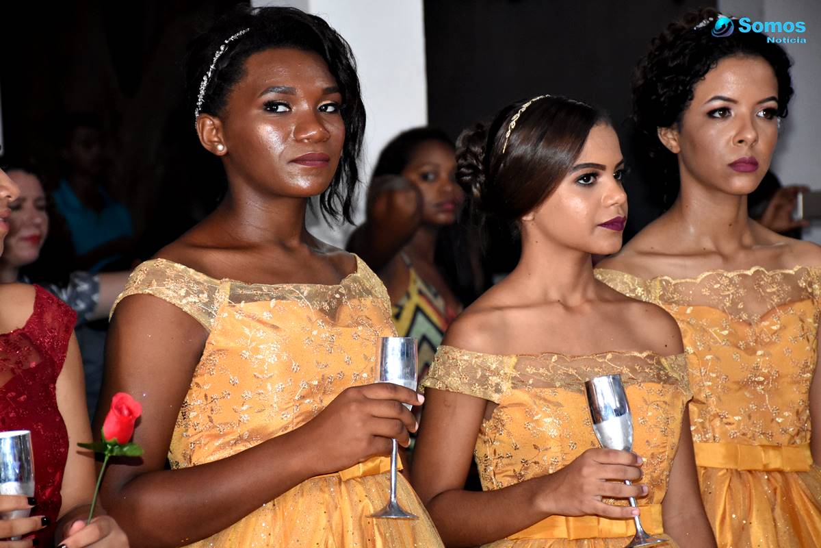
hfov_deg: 13.7
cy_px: 274
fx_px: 3421
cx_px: 410
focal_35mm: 150
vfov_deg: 9.1
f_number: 5.6
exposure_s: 1/100
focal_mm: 100
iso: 2500
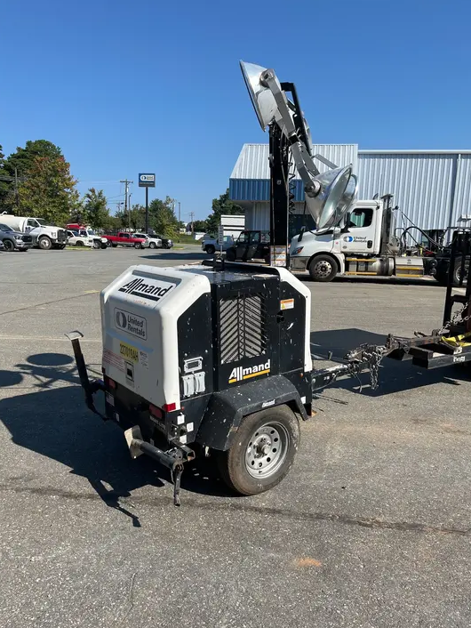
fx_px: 490
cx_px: 236
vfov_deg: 65.3
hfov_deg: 51.4
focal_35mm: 27
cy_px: 323
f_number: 1.6
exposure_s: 1/3413
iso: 50
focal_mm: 5.1
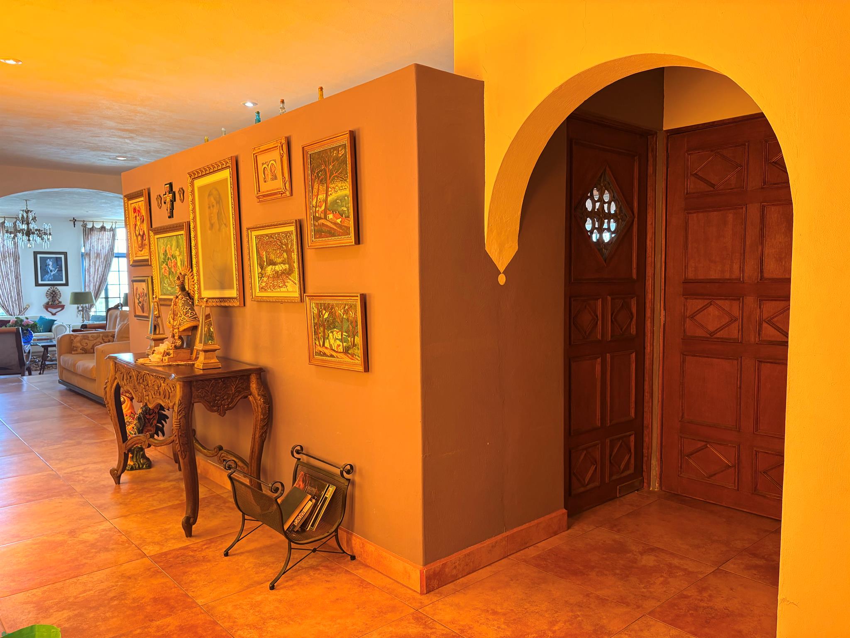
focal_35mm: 26
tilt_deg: -4.8
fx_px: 638
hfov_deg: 67.3
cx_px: 425
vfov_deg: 53.1
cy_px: 319
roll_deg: +0.5
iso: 160
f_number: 1.6
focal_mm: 5.96
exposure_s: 1/60
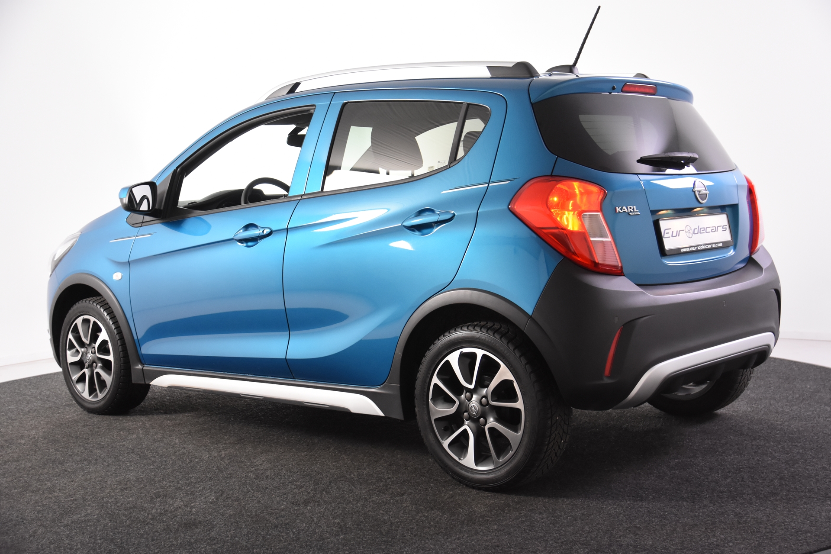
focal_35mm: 46
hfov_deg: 42.3
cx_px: 416
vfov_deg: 28.9
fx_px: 1073
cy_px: 277
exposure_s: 1/80
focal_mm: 31
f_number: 4.5
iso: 1600
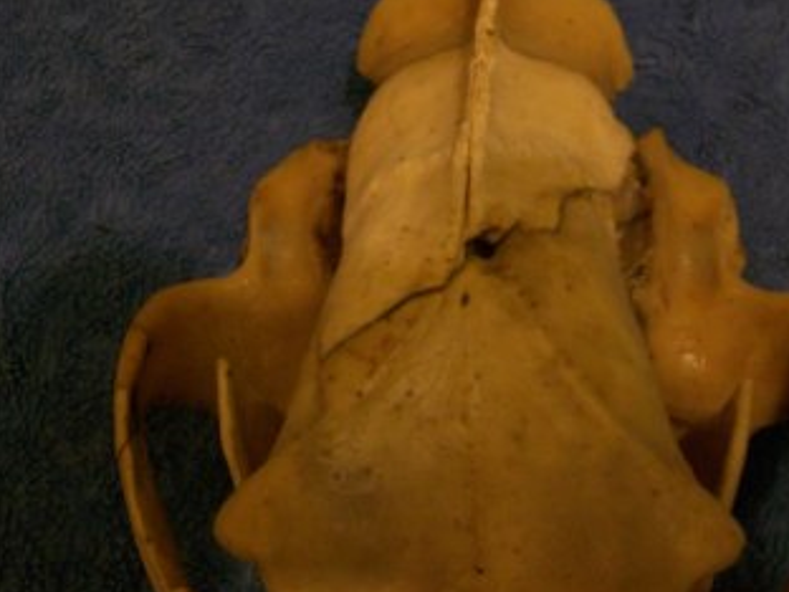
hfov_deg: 41.1
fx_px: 1048
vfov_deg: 31.5
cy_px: 258
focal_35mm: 46
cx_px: 470
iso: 160
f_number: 2.8
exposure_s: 1/8
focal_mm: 5.7
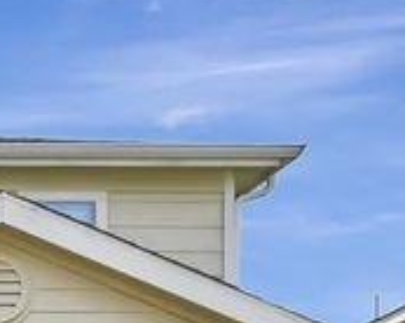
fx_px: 1401
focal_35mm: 117
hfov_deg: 13.9
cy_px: 673
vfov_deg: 11.6
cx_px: -400
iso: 100
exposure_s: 1/1000
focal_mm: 14
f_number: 4
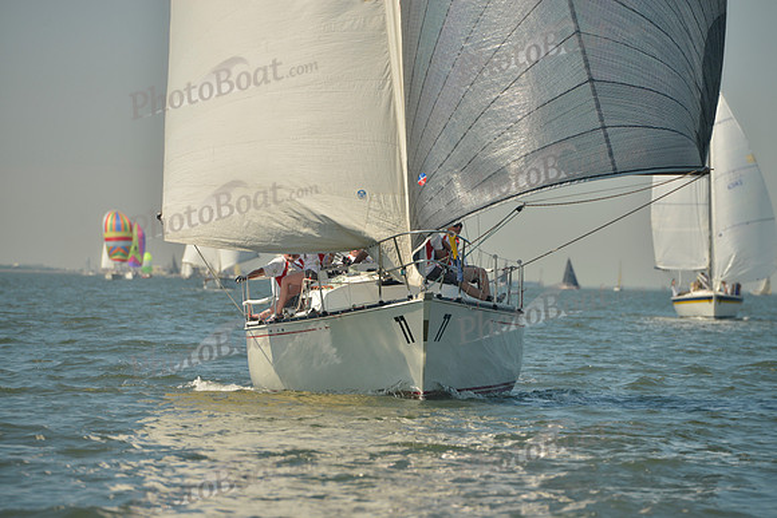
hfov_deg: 10.3
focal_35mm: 200
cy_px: 259
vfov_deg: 6.9
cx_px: 388
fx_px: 4317
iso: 200
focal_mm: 200
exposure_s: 1/800
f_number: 6.3
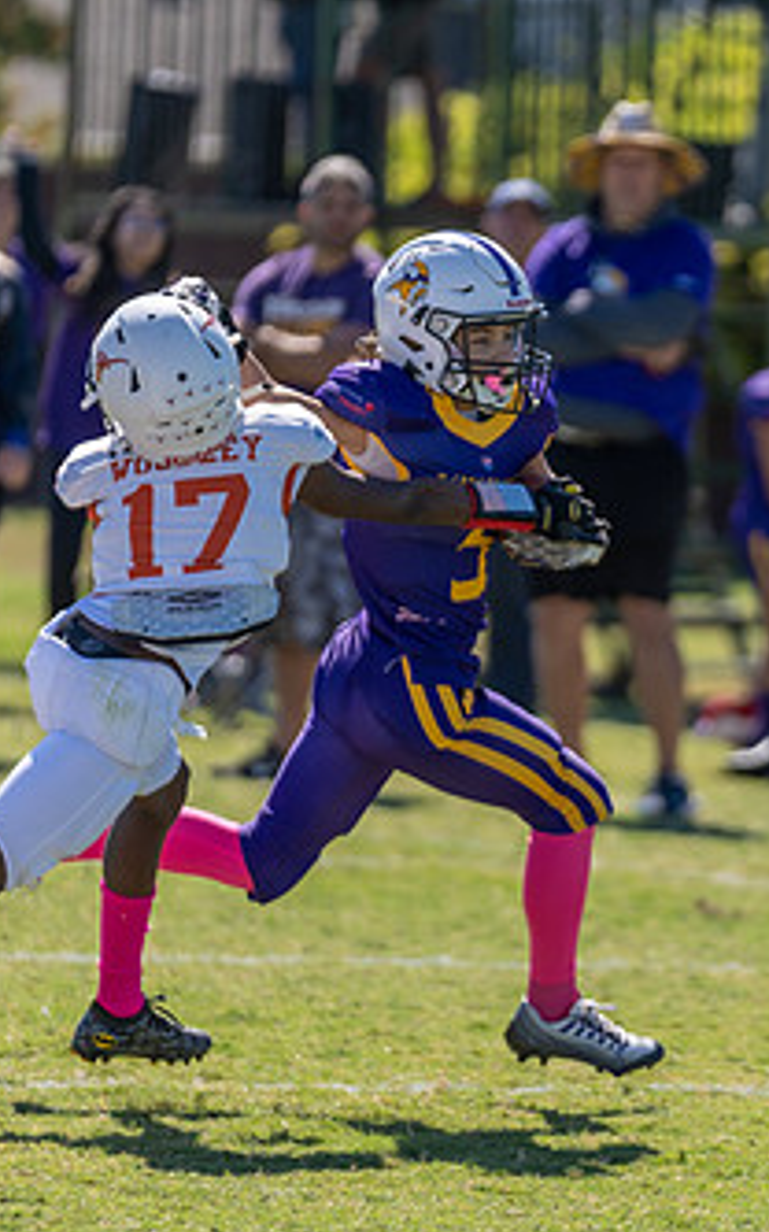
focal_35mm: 440
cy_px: 613
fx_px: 14761
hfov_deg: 3.0
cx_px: 603
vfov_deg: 4.8
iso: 100
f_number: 2.8
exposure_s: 1/1600
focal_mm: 200
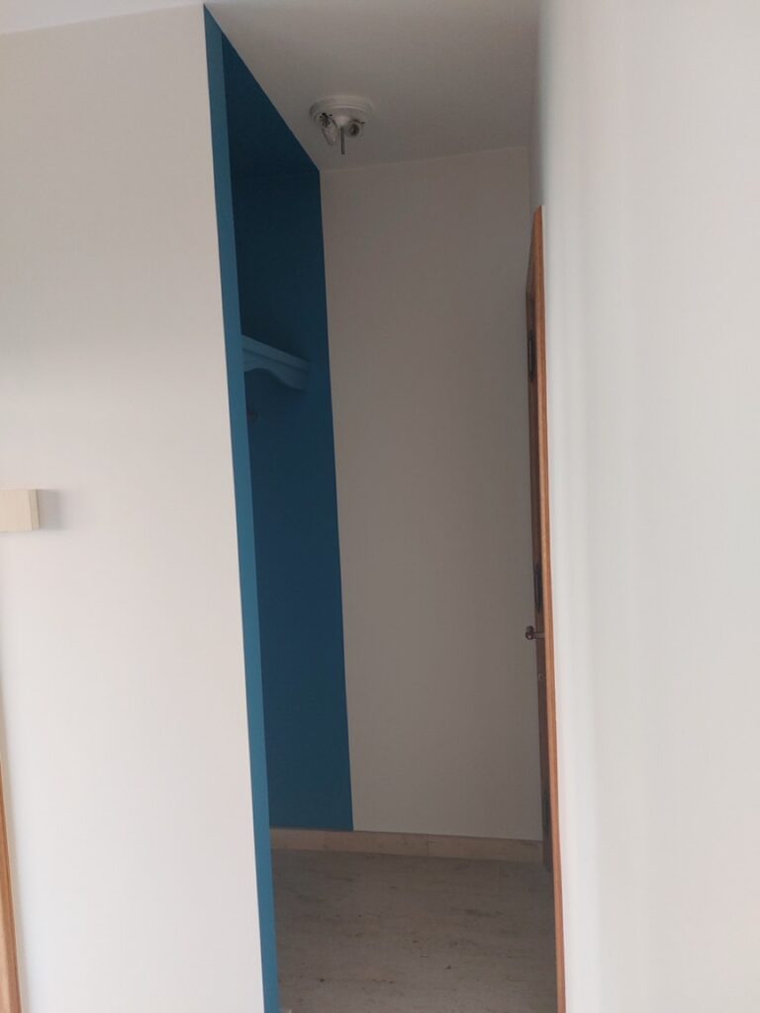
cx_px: 380
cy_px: 506
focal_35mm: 25
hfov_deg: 54.9
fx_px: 732
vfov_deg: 69.4
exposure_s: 1/50
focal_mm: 5.23
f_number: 1.8
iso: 200
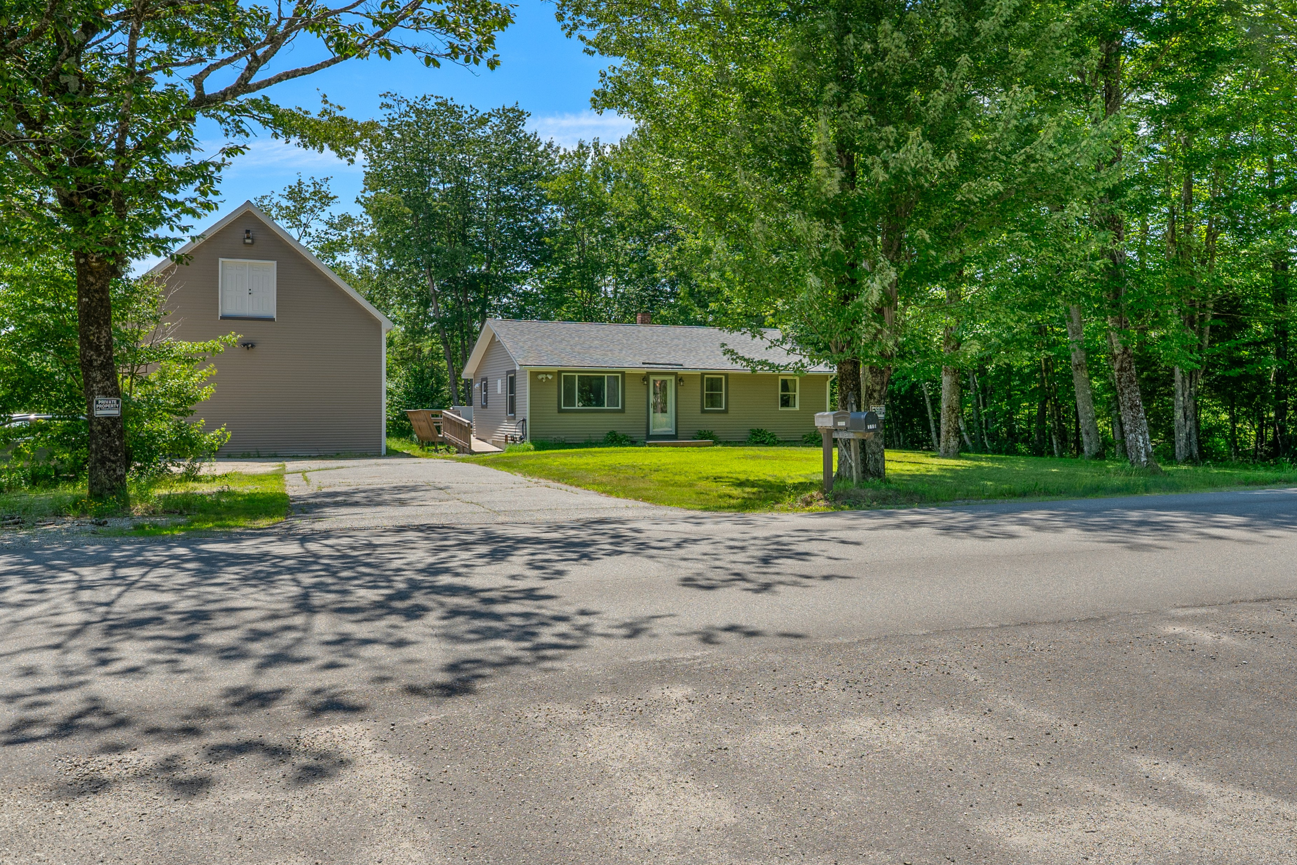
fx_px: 901
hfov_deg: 71.5
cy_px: 444
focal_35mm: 25
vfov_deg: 51.3
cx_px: 629
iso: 250
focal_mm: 16
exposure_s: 1/250
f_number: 8
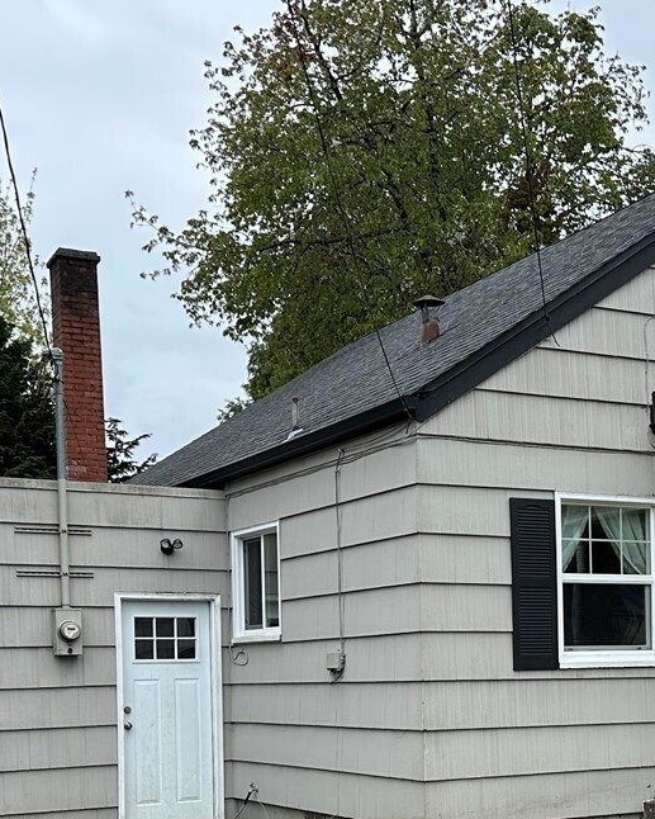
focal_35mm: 58
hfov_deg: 25.9
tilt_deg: +1.0
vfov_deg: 31.5
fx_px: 1405
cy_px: 677
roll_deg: +1.2
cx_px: 504
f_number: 1.78
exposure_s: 1/1272
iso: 80
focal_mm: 6.86
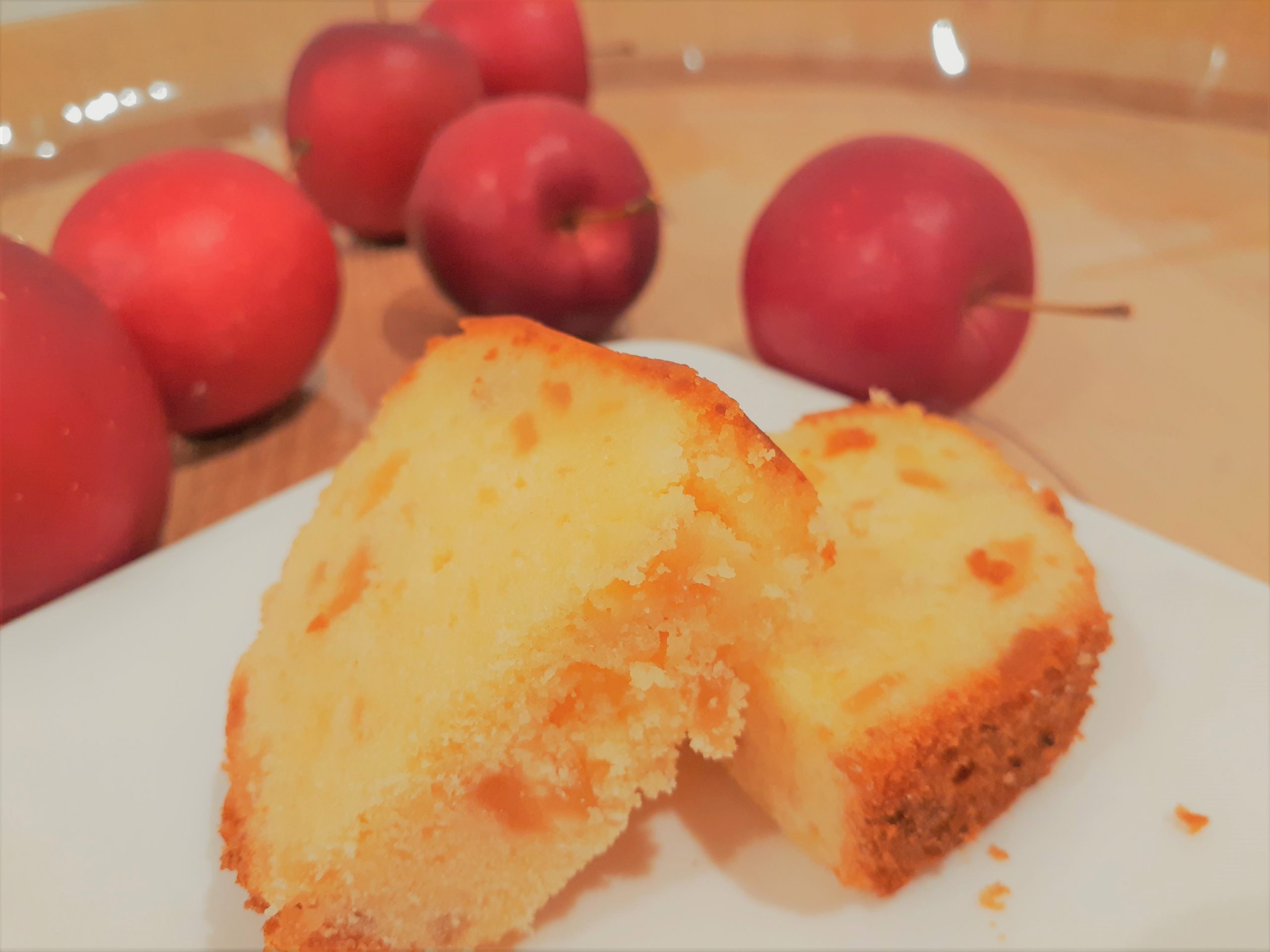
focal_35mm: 27
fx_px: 991
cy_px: 476
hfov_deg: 65.3
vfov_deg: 51.4
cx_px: 635
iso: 160
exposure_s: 1/50
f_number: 1.9
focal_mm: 3.6
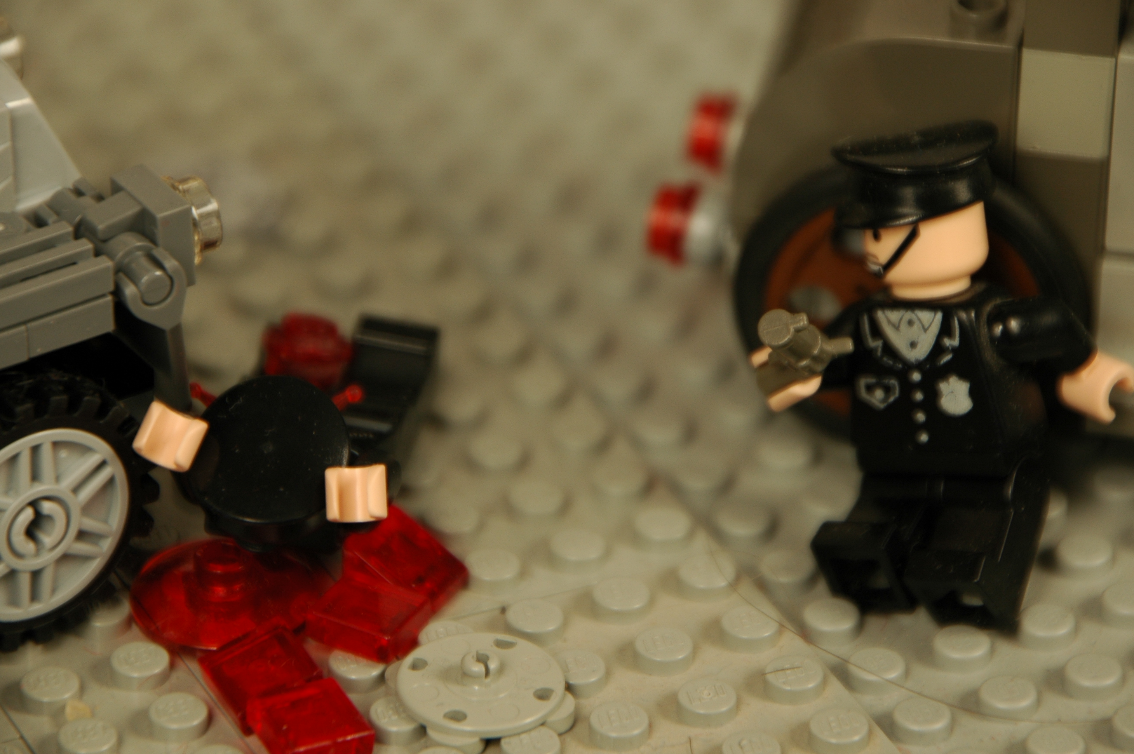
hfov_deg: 5.6
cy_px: 375
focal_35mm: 371
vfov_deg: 3.7
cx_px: 569
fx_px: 11676
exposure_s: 1/80
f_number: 6.3
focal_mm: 240
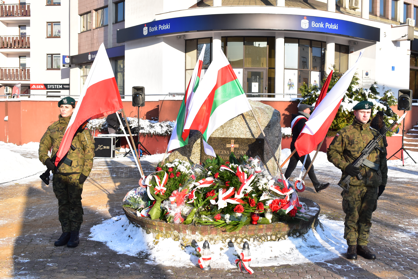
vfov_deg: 33.0
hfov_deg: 47.9
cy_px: 140
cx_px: 209
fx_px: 470
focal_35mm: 40
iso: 400
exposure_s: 1/500
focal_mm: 27
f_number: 11
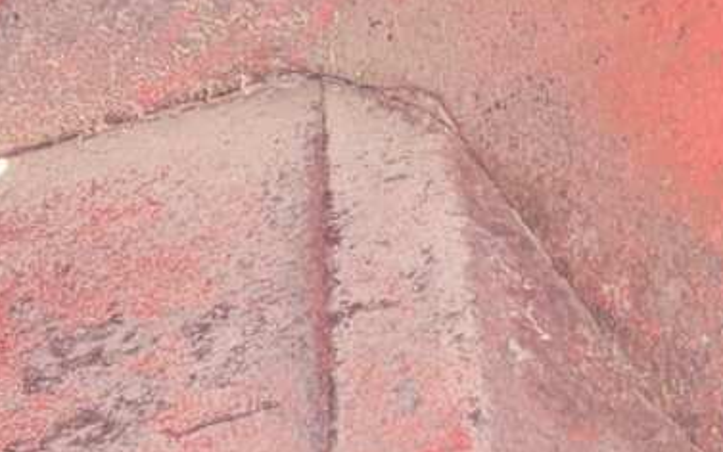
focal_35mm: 187
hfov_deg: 9.8
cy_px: 103
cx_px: -1059
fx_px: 3686
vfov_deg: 7.0
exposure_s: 1/100
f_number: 1.8
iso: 50
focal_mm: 5.4
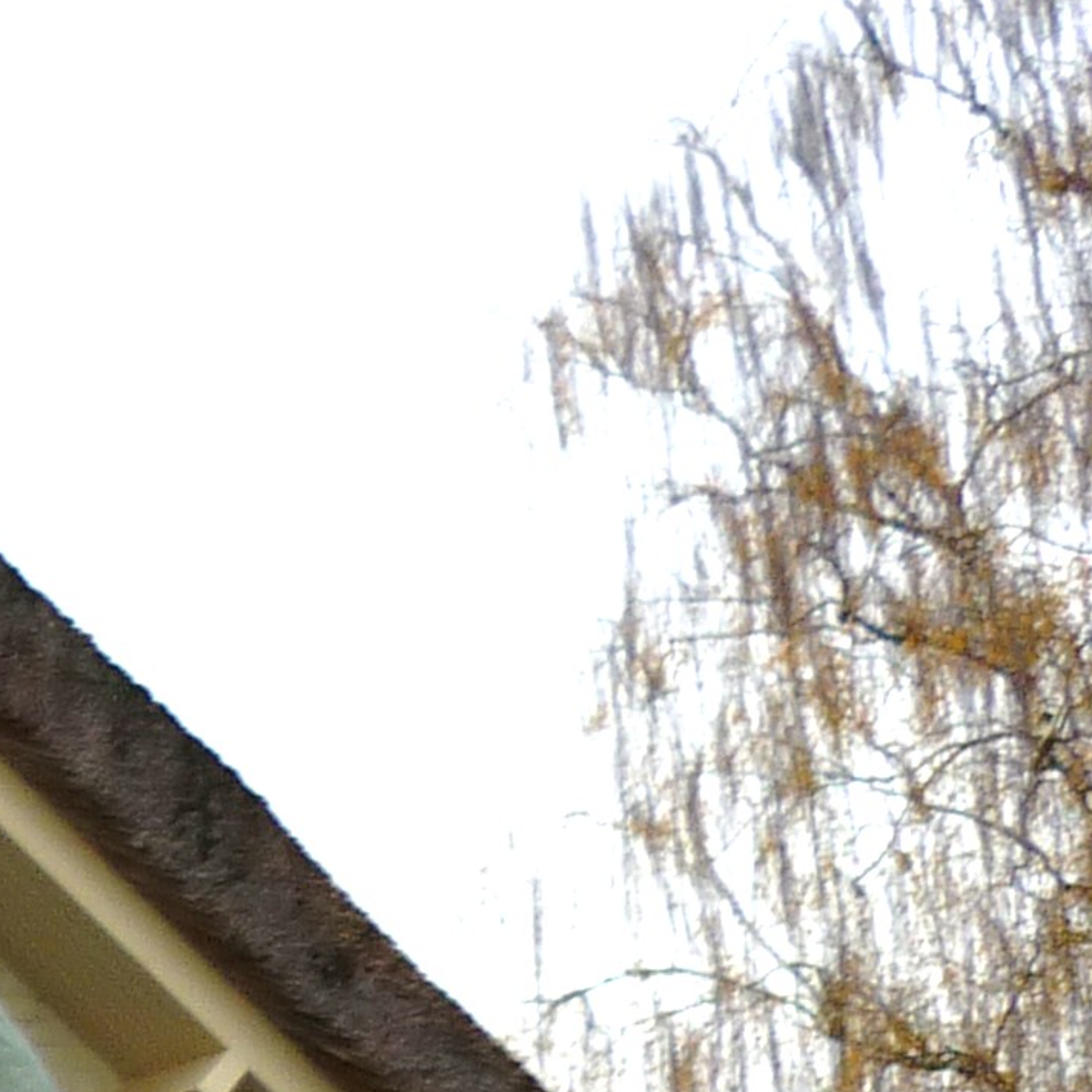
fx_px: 5211
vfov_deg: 11.8
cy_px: 1219
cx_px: -1344
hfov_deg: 10.6
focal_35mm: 146
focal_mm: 5.9
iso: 80
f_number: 2.9
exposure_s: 1/320
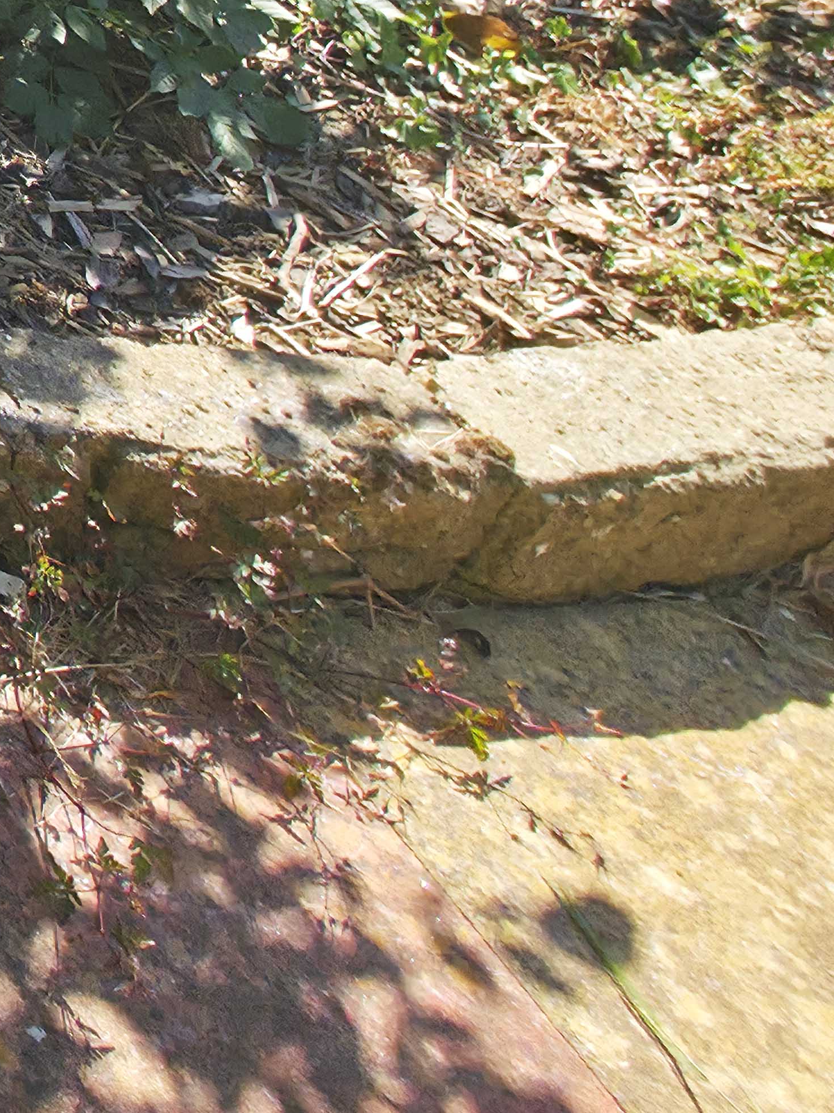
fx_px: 1735
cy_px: -435
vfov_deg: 27.7
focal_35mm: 54
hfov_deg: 14.4
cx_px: -1259
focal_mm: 2.2
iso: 20
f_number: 1.9
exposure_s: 1/1799
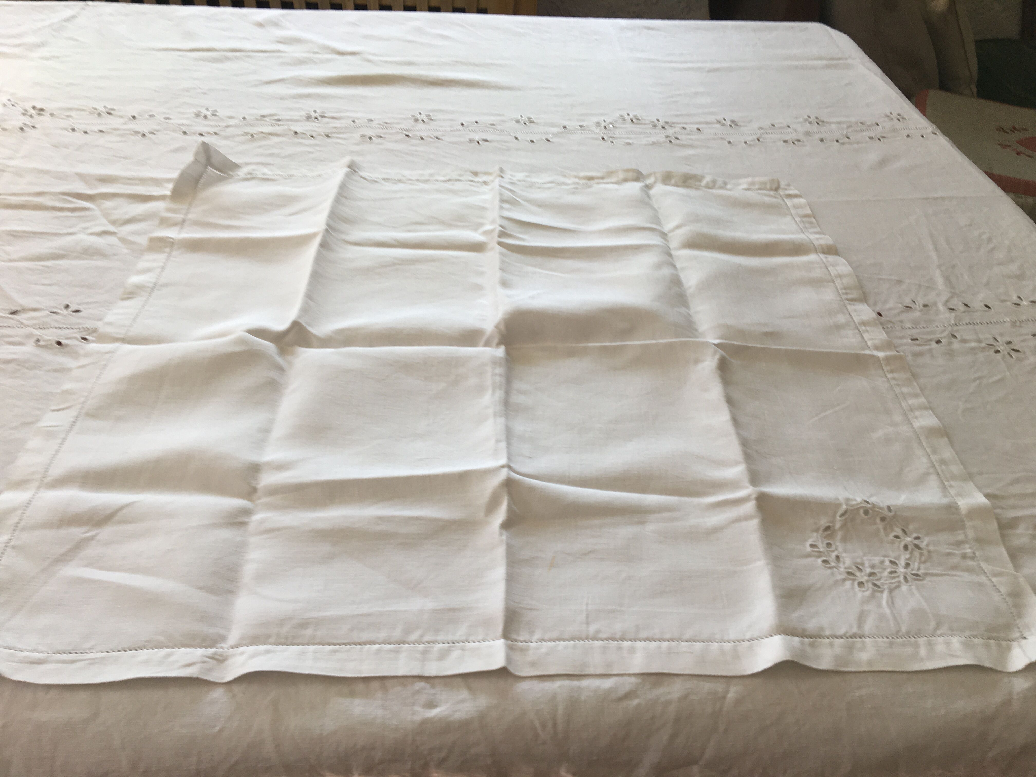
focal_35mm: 29
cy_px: 388
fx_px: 868
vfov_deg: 48.2
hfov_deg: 61.7
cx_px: 518
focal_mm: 4.15
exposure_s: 1/50
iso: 25
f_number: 2.2
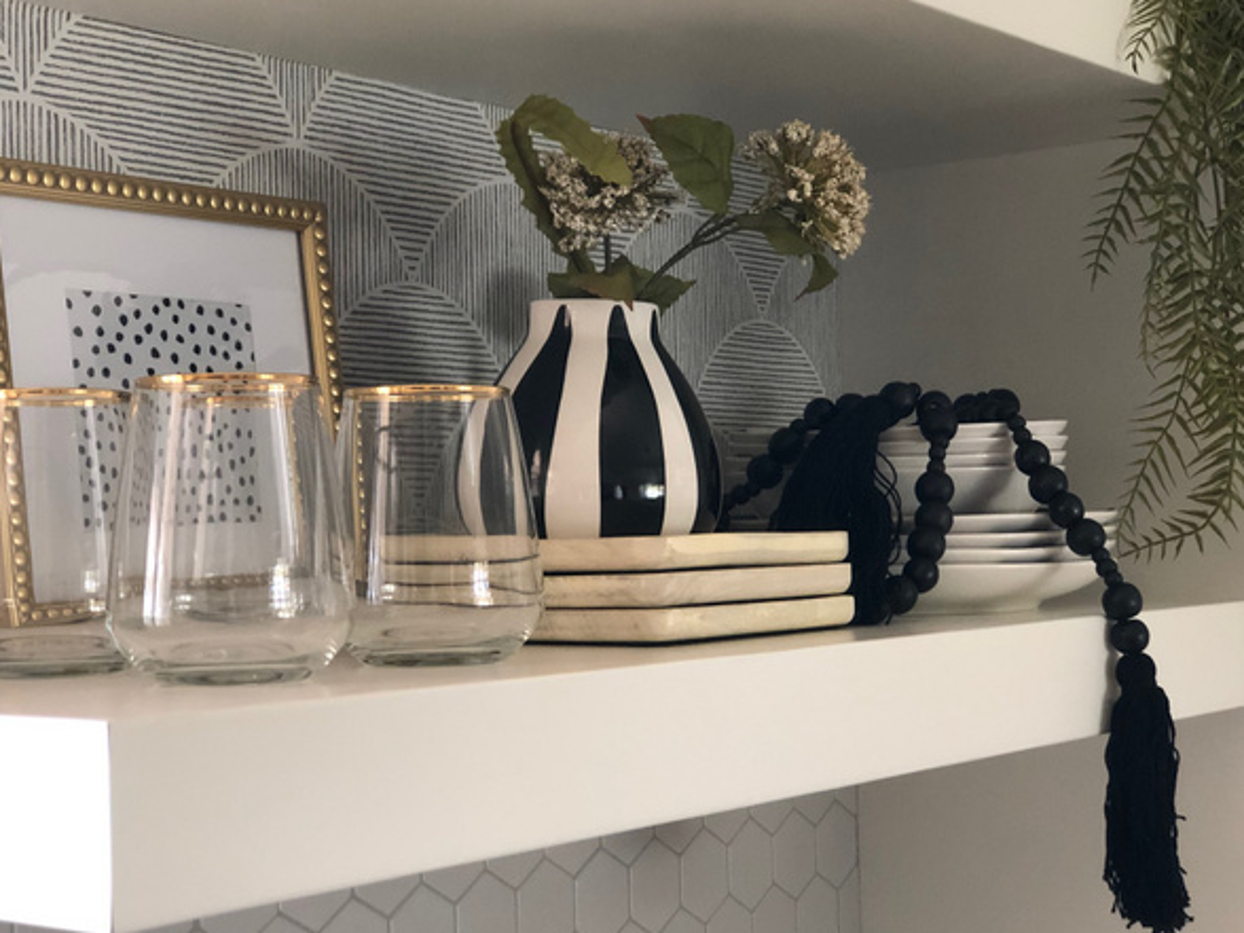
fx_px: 2228
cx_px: 590
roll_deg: +0.9
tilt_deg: +2.1
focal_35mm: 62
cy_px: 449
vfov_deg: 23.6
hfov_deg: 31.2
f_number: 2.8
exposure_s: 1/30
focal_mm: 6.6
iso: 250
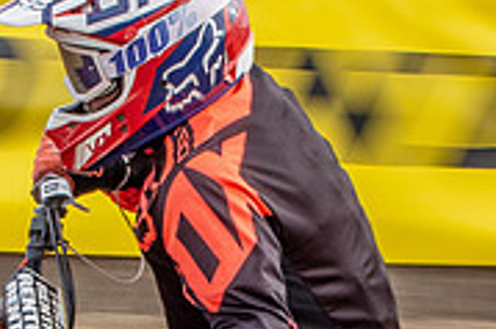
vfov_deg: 3.9
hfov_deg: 5.9
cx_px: 227
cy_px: 292
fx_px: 4790
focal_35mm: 348
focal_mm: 50
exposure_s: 1/100
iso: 125
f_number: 13
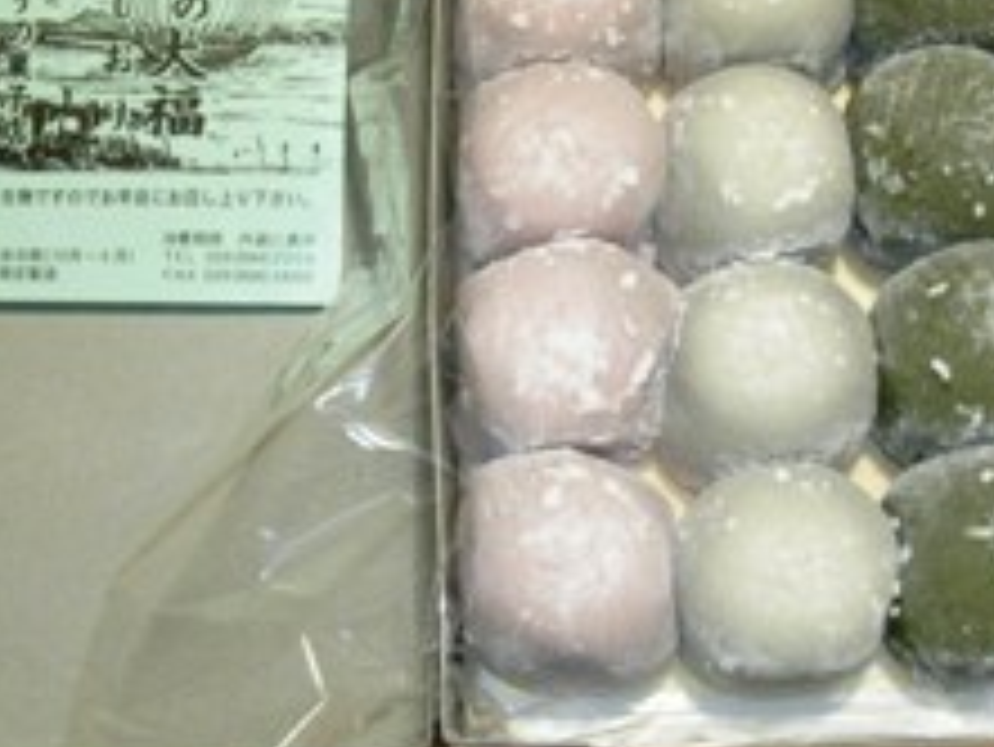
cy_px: 315
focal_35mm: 60
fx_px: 1724
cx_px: 475
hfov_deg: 32.2
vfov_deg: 24.4
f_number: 2.8
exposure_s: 1/12.9
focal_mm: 5.8
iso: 200
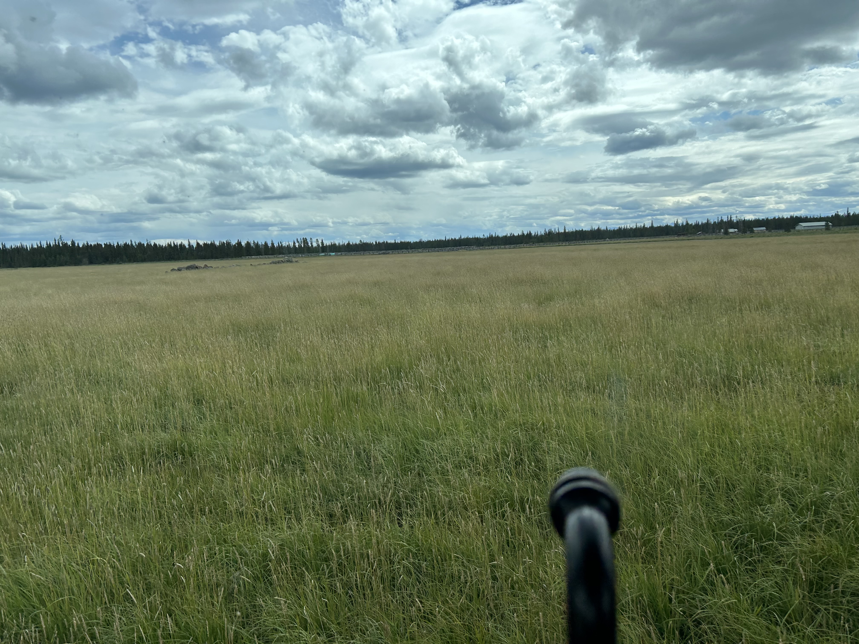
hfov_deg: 67.3
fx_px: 645
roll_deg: +2.1
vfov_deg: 53.1
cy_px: 322
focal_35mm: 26
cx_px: 430
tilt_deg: -4.2
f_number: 1.5
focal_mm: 5.7
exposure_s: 1/5587
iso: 50
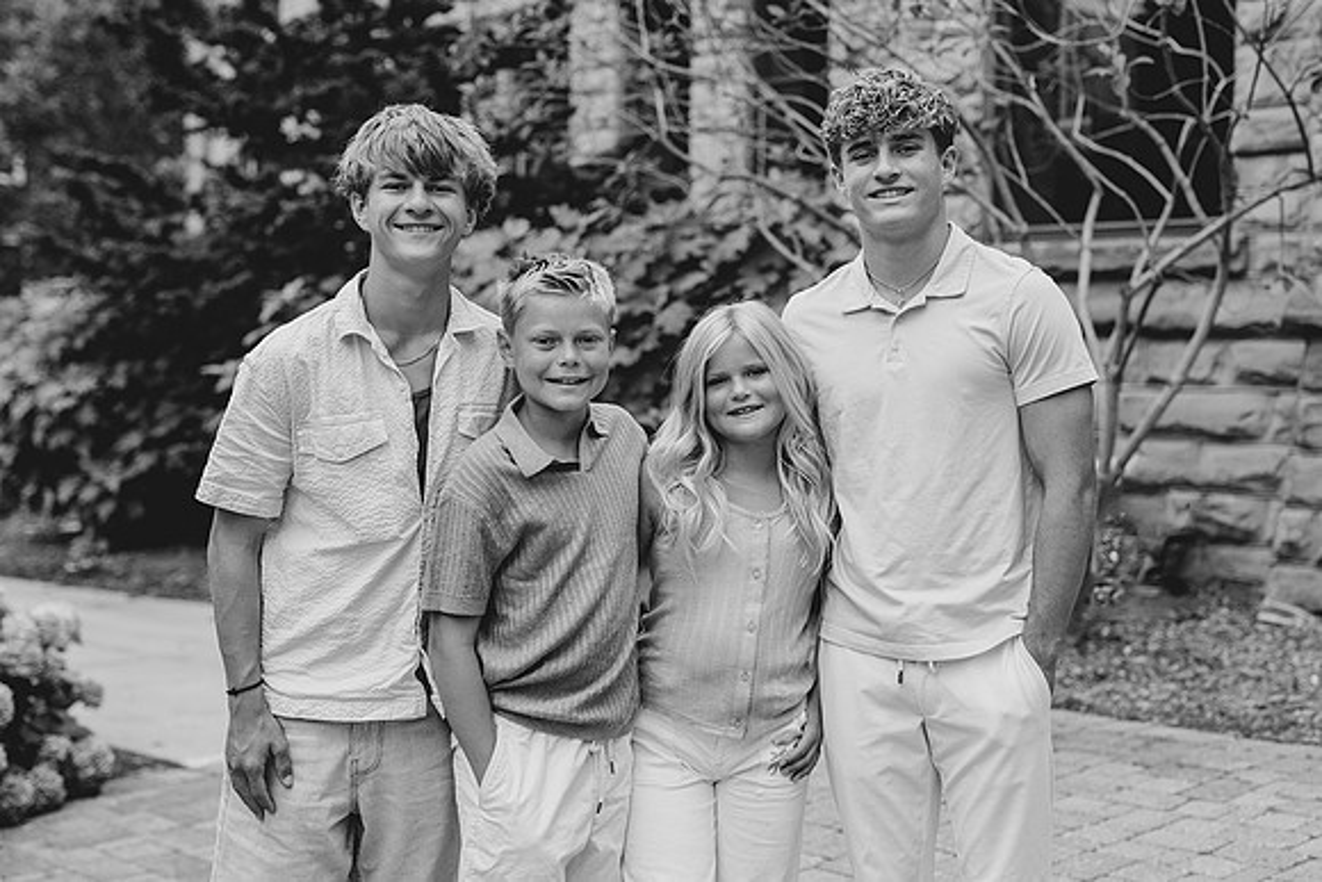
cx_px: 716
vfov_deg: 25.0
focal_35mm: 54
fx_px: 1991
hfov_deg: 36.7
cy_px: 441
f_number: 2.8
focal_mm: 50
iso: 640
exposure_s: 1/250
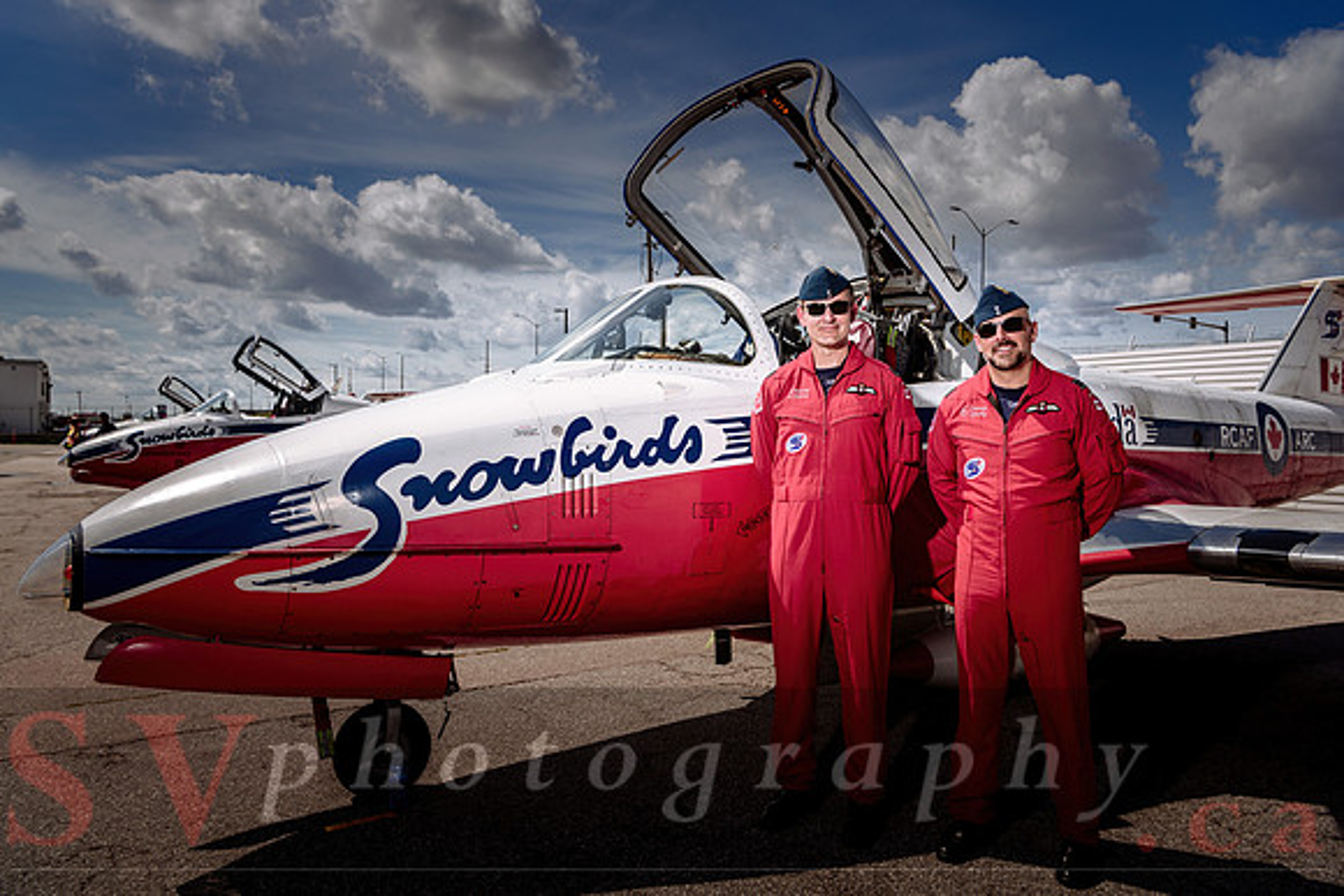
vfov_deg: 46.4
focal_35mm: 28
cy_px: 448
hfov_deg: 65.5
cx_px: 672
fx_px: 1046
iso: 64
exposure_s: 1/250
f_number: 7.1
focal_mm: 28
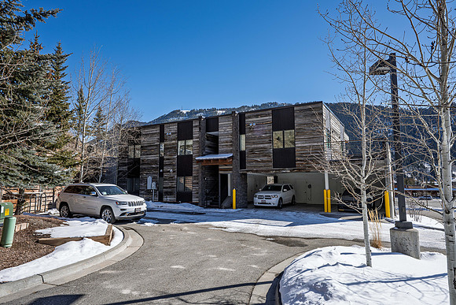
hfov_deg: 73.3
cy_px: 152
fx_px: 307
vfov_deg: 52.8
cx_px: 228
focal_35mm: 24
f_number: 9
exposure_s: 1/250
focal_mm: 24
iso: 200
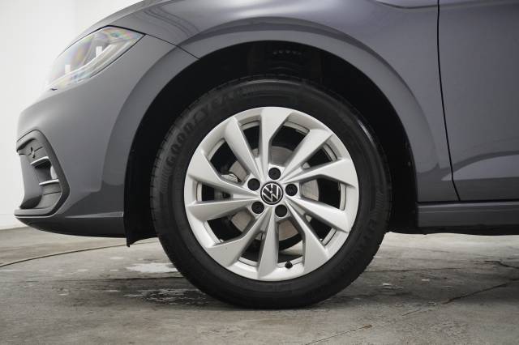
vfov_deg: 33.0
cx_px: 260
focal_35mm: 40
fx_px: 584
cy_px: 172
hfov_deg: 47.9
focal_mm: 27
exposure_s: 1/200
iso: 3200
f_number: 4.5
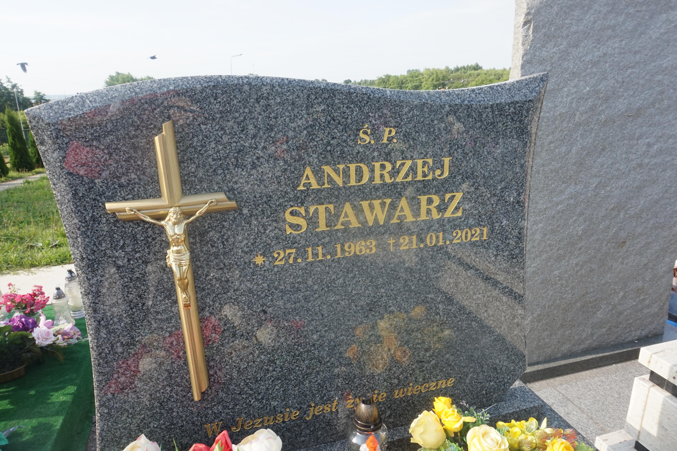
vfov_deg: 53.1
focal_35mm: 24
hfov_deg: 73.8
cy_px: 226
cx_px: 338
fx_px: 451
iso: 400
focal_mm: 16
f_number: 11
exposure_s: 1/160
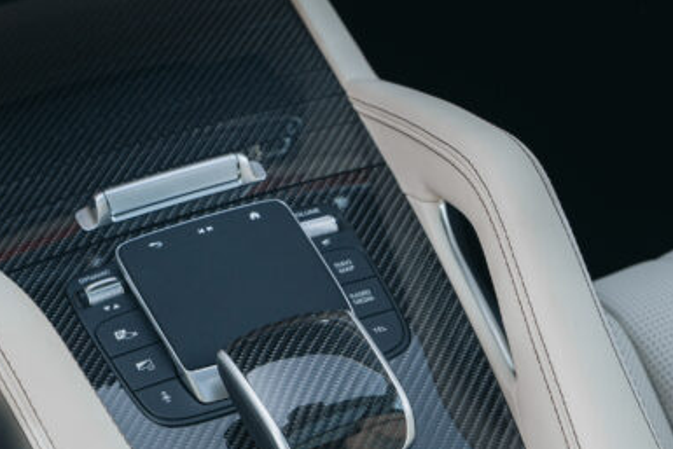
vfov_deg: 14.7
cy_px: 345
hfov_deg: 21.9
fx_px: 1739
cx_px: 269
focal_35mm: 93
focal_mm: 35
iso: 100
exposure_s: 1/40
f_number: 5
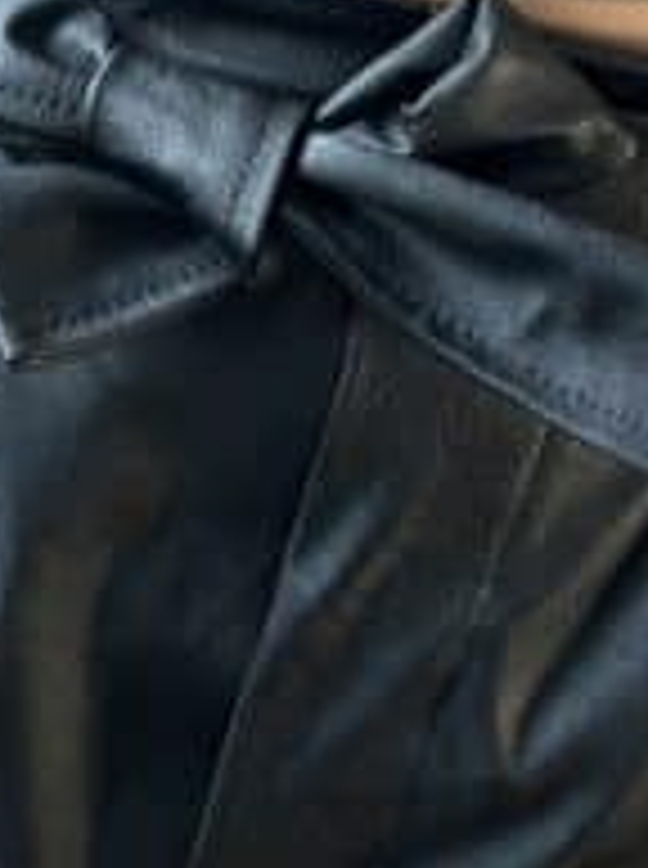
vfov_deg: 17.8
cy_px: 13
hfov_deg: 13.6
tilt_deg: -45.1
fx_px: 2705
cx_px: 130
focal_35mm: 108
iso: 500
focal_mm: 5.7
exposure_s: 1/60
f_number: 1.5
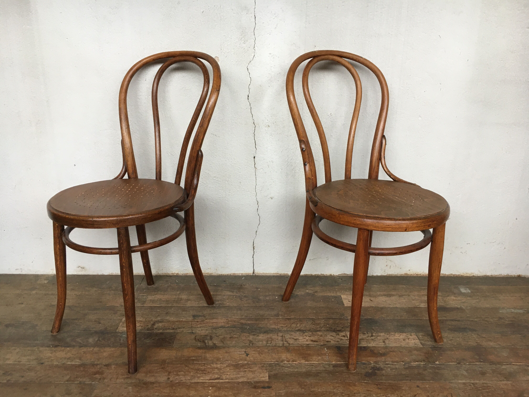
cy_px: 198
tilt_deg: -18.9
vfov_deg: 48.2
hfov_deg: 61.7
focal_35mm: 29
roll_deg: -1.4
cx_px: 264
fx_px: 443
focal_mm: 4.15
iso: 100
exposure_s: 1/33
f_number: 2.2
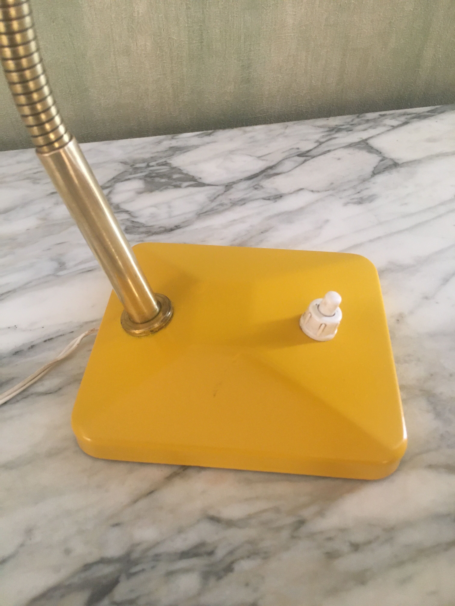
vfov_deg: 61.7
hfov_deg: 48.2
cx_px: 228
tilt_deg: -46.3
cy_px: 303
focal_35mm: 29
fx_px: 508
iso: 200
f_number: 2.2
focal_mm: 4.15
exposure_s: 1/33
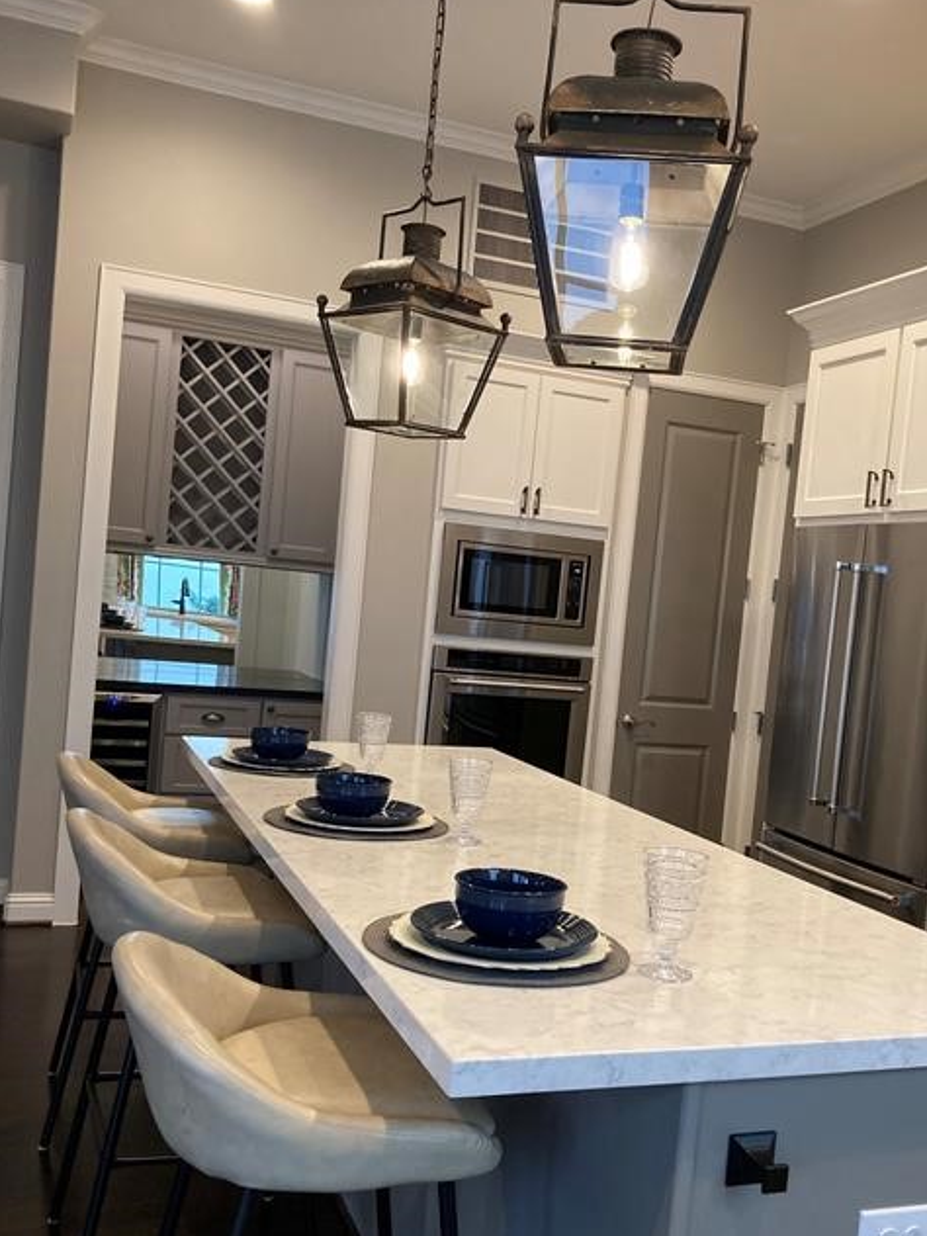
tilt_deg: -2.1
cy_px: 665
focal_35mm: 34
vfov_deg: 53.9
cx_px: 524
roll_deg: -5.3
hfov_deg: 41.7
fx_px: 1214
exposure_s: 1/60
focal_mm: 3.99
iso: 160
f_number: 1.8
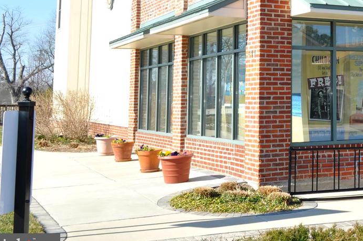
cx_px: 358
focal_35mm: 69
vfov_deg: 19.2
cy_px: 8
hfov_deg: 27.7
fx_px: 695
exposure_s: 1/200
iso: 200
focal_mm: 22
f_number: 10
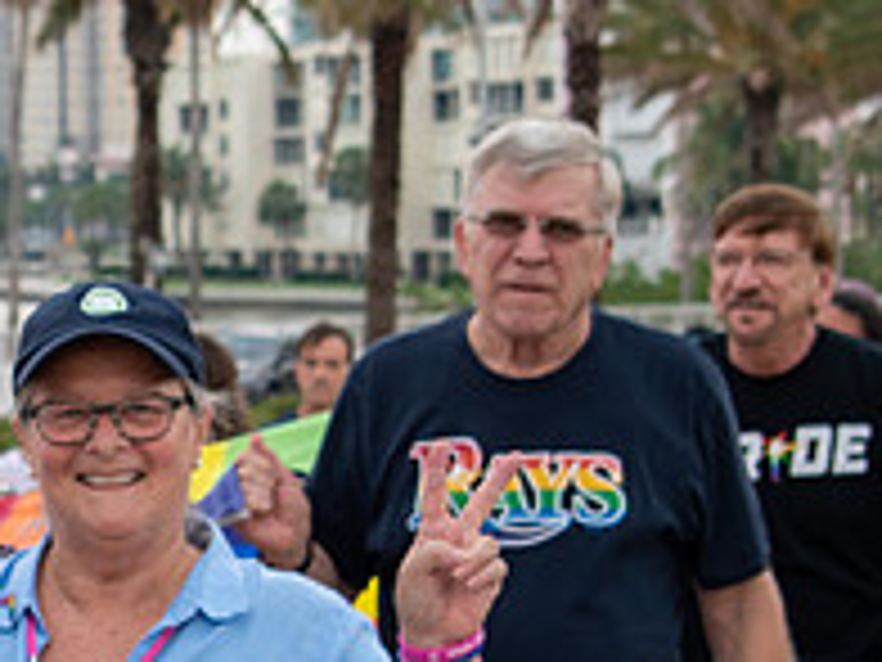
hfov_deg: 8.3
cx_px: -292
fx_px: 5988
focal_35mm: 235
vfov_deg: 6.3
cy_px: 655
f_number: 7.1
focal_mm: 55
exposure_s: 1/200
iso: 400
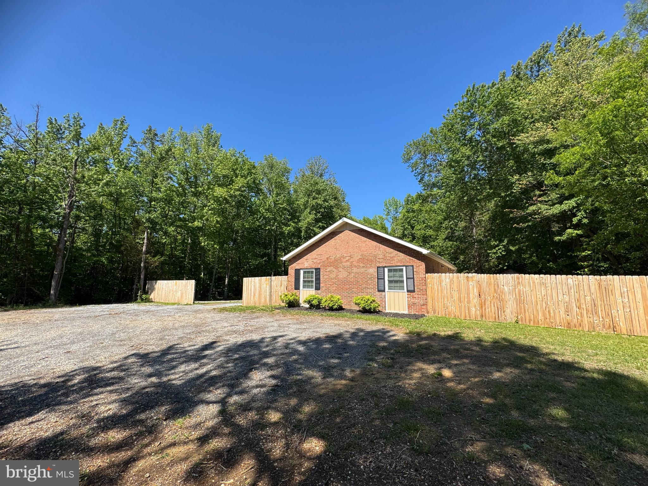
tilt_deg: +8.0
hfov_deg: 102.1
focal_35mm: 14
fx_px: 262
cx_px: 324
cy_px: 243
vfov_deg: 85.7
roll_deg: -0.5
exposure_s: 1/1323
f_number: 2.2
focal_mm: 2.22
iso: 50
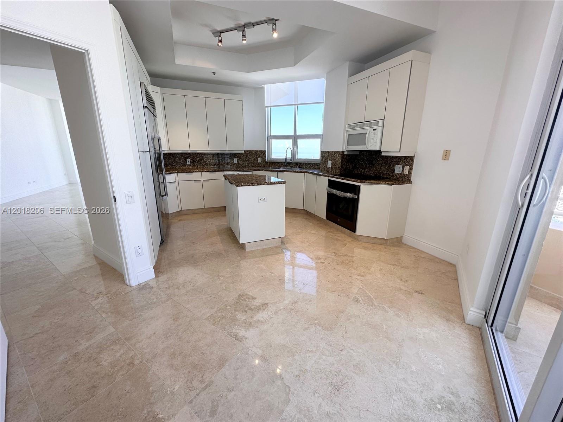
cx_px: 282
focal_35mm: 14
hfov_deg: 102.1
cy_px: 211
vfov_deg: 85.7
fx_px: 228
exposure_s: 1/131
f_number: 2.2
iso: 40
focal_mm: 2.22
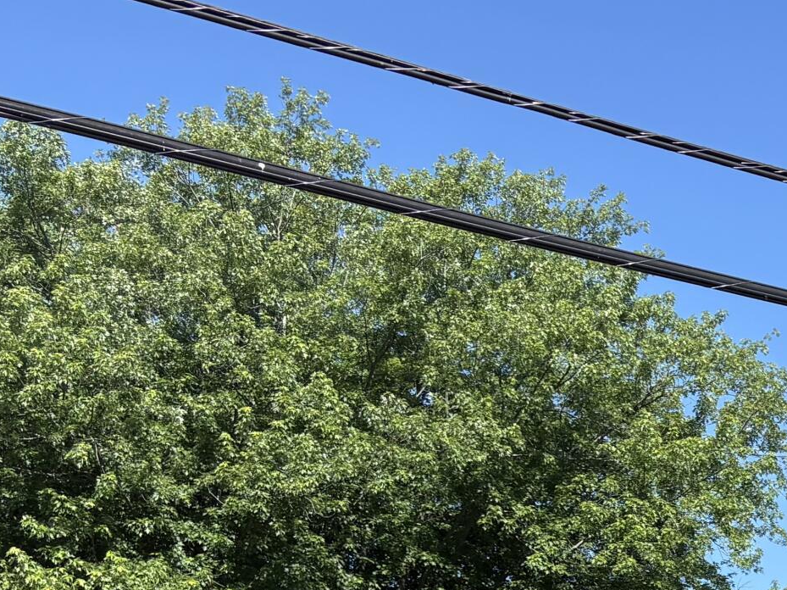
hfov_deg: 20.9
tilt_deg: +1.6
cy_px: 885
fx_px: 1909
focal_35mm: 84
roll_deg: +1.8
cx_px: 1064
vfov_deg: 16.1
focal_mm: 5.96
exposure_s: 1/2012
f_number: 1.6
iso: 50
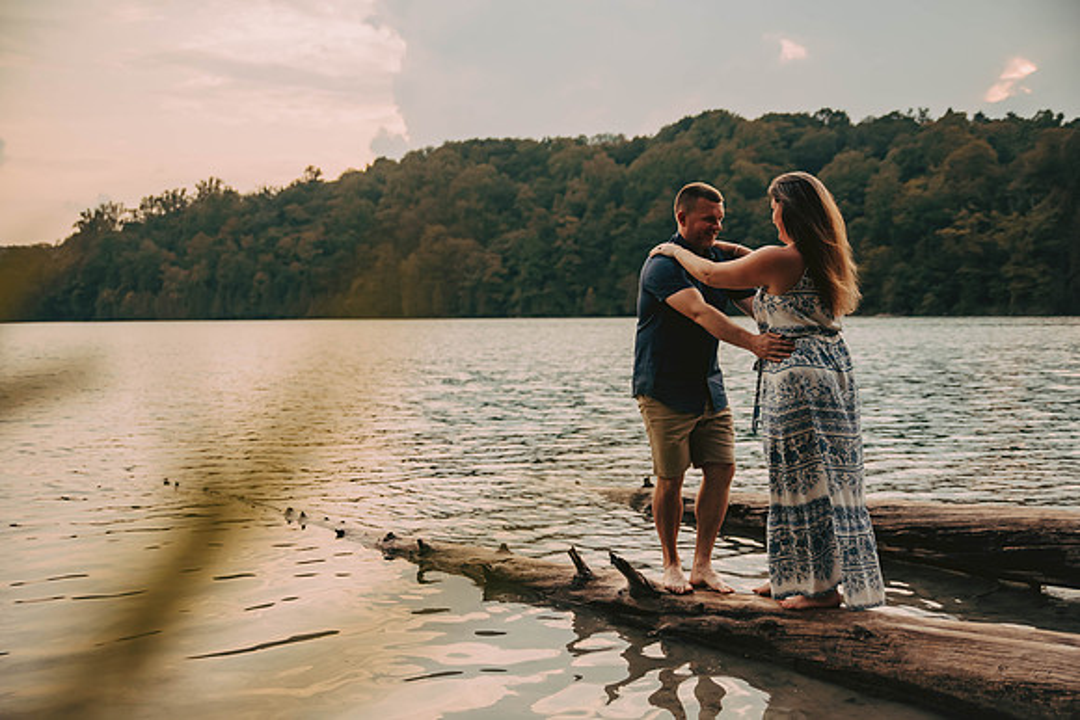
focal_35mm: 42
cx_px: 540
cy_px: 360
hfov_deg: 46.4
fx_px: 1260
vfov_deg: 31.9
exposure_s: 1/2500
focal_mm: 42
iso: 640
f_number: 2.8
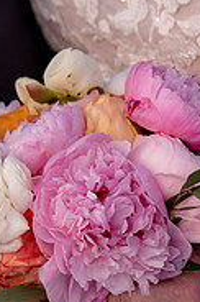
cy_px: 222
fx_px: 2626
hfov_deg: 4.4
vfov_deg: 6.6
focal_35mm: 314
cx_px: 179
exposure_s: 1/125
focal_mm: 82
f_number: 4
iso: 200
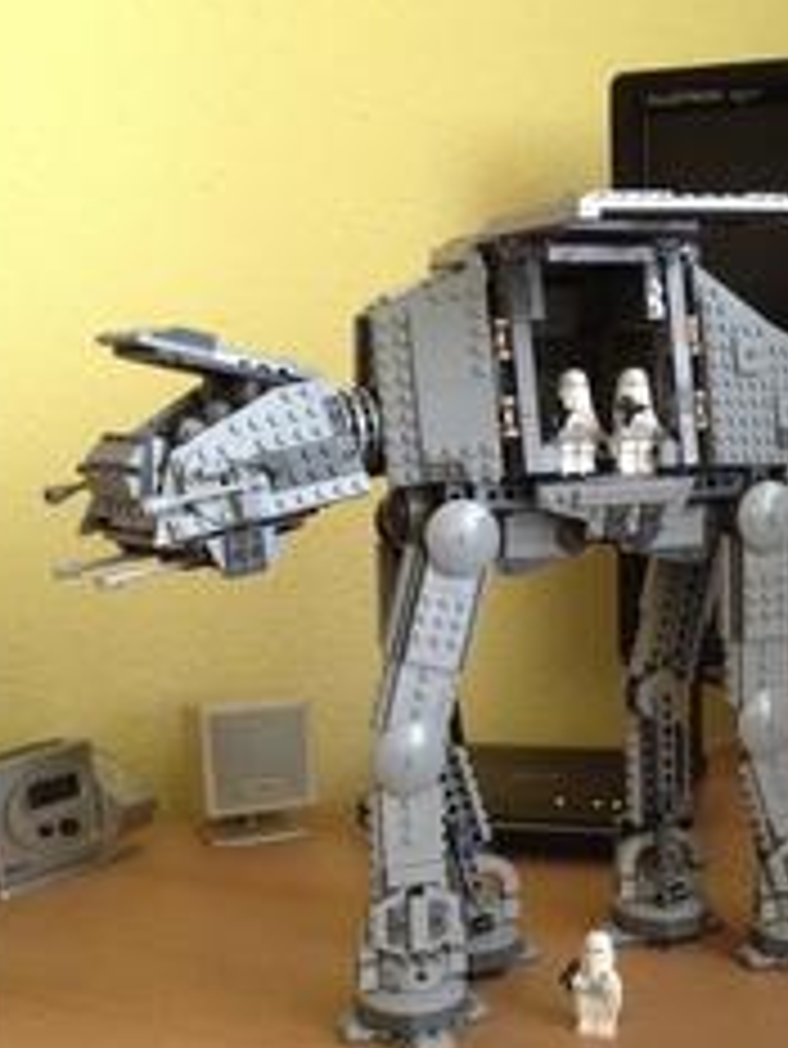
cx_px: 545
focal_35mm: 54
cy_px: 648
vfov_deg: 35.4
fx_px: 1638
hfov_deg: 26.8
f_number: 2.4
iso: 500
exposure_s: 1/15
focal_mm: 4.28
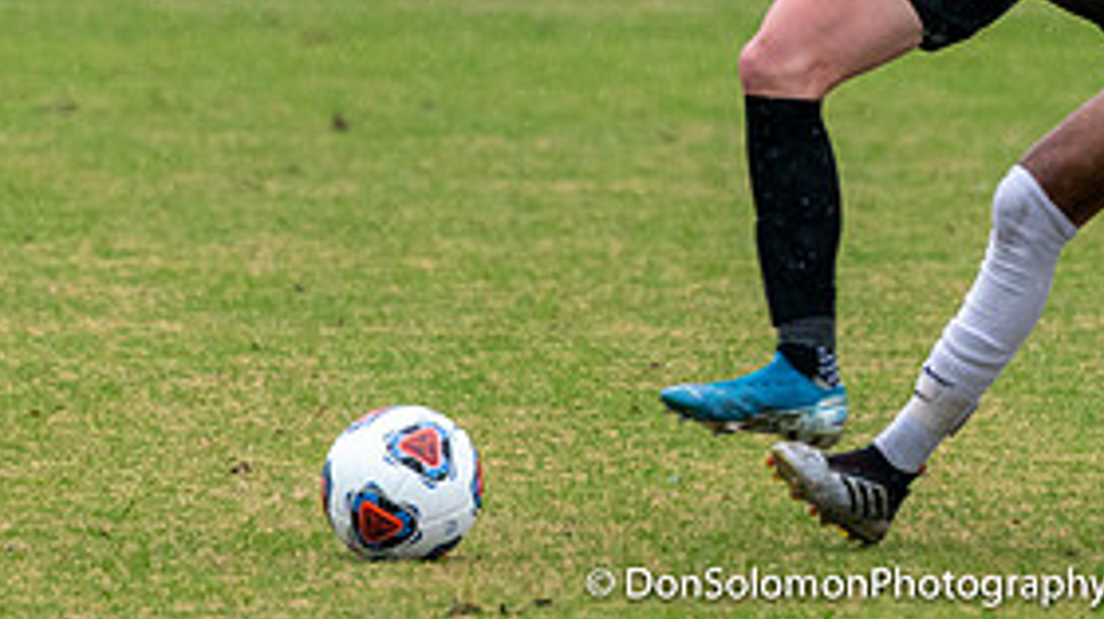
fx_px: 29485
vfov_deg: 1.2
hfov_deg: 2.1
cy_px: -91
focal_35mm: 1008
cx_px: 754
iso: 3200
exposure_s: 1/1000
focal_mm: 345
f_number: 5.6
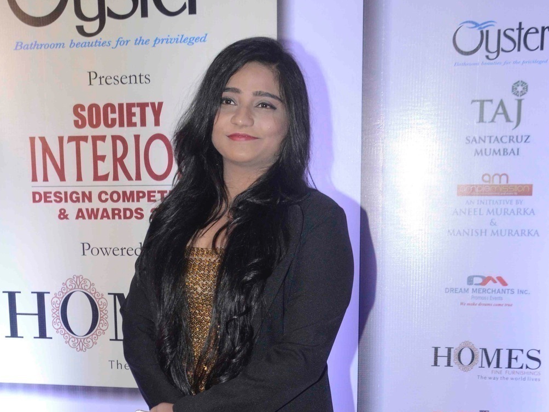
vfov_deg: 24.7
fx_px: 904
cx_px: 232
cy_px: 396
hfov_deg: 33.7
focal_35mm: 57
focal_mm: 22
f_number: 7.1
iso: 800
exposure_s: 1/160
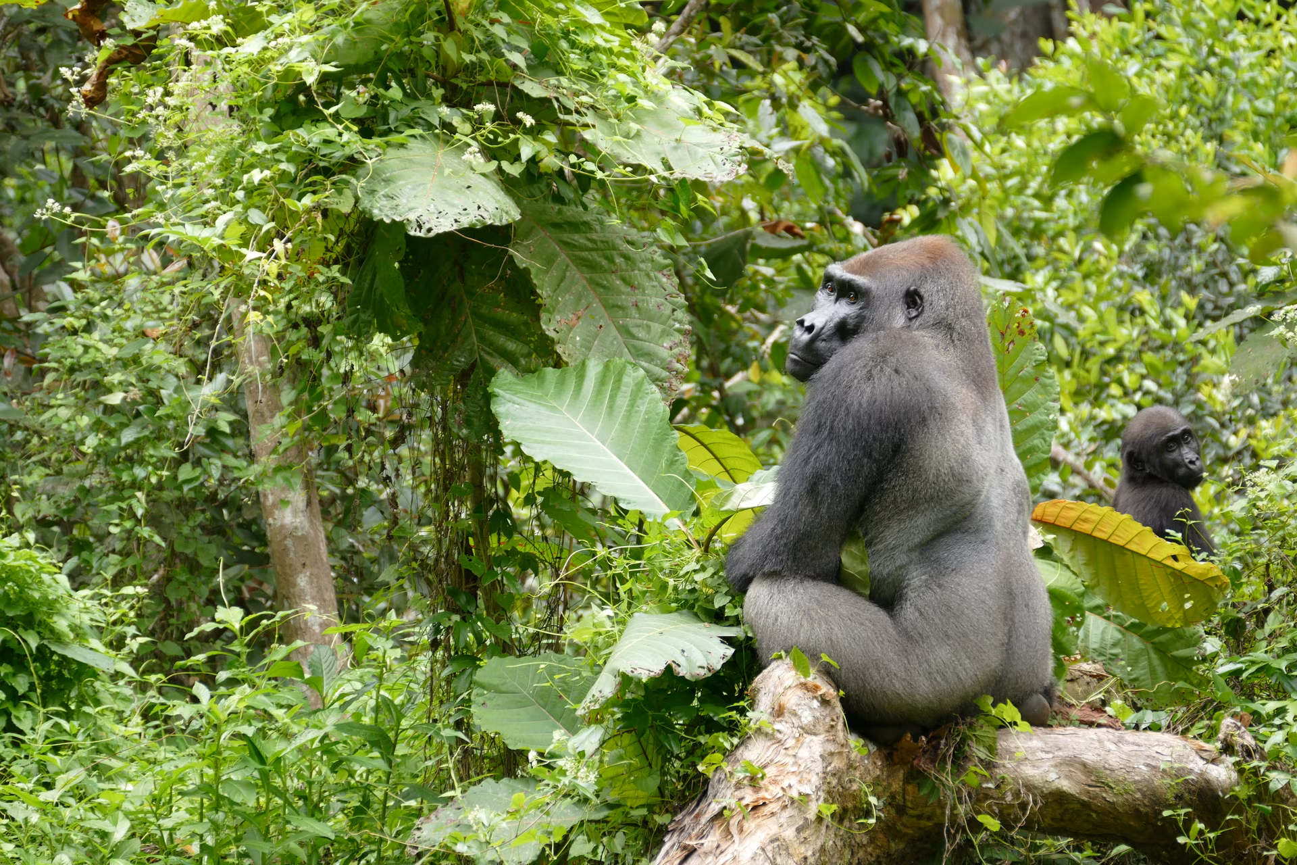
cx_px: 648
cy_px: 432
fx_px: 9691
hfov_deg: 7.7
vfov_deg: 5.1
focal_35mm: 269
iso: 160
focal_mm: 98.25
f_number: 4
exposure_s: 1/100
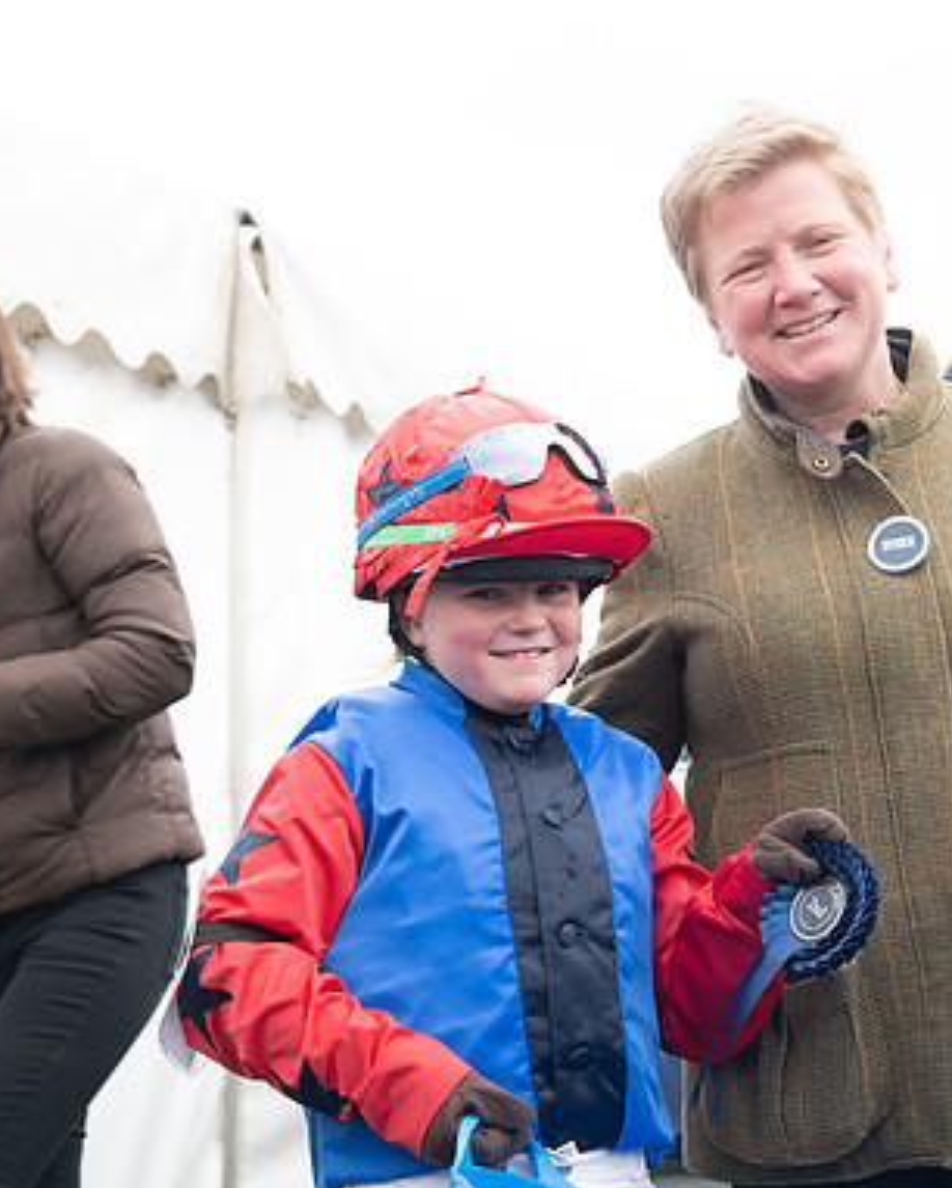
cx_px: 520
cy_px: 597
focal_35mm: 94
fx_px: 3308
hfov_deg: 16.4
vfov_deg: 20.4
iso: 200
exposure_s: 1/125
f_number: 5
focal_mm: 66
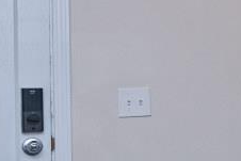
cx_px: 482
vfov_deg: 14.7
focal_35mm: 93
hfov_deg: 16.6
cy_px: 88
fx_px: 623
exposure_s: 1/125
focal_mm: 14
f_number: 5.6
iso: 200
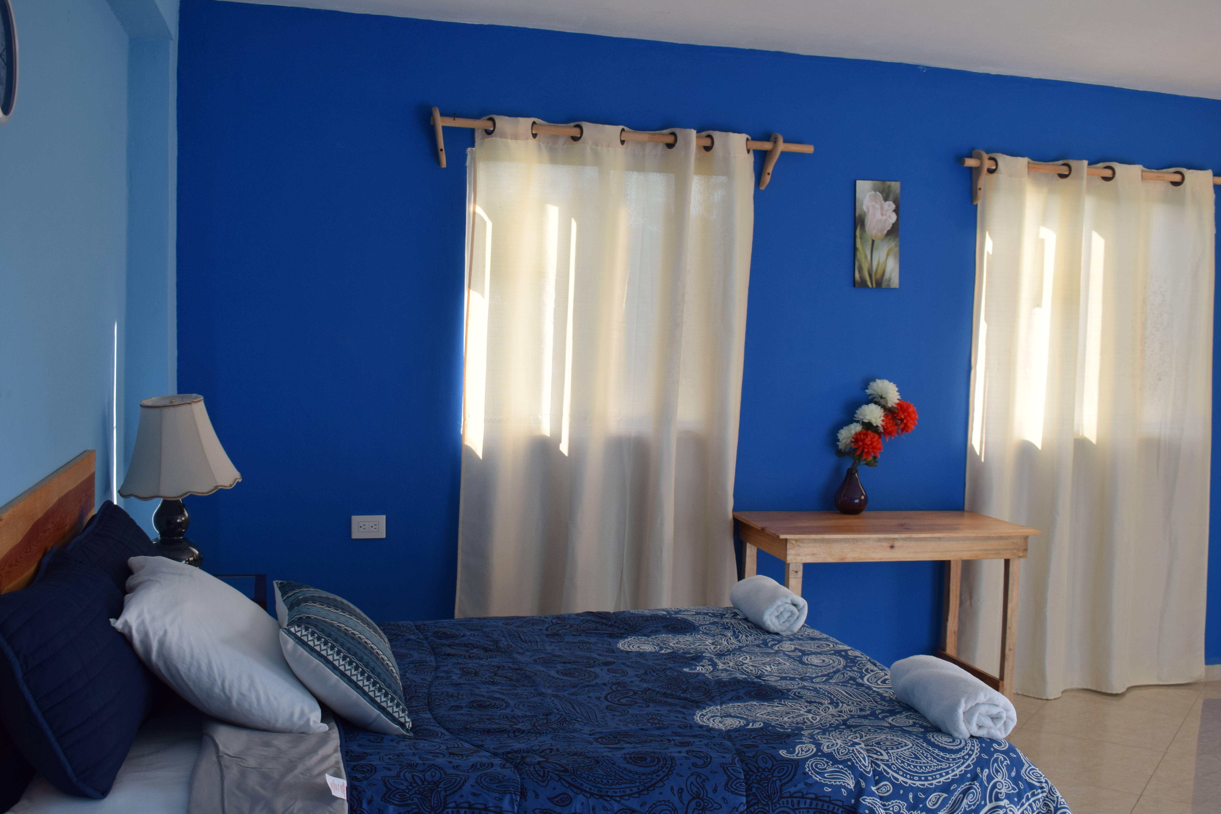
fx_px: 1255
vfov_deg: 35.9
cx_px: 595
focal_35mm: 37
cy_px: 410
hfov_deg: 51.9
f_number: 7.1
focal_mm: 24
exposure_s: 1/200
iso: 400
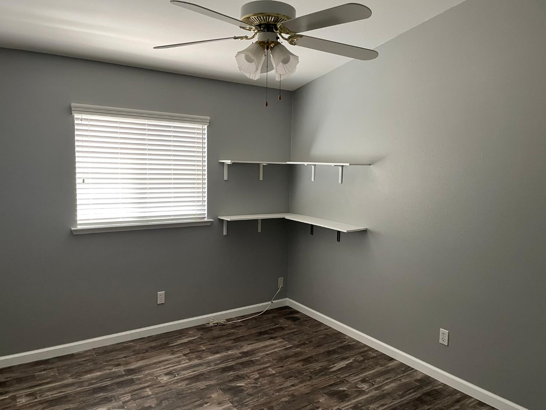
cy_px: 205
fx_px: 410
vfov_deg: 53.1
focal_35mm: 26
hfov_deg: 67.3
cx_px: 273
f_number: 1.6
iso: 200
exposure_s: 1/60
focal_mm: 4.2
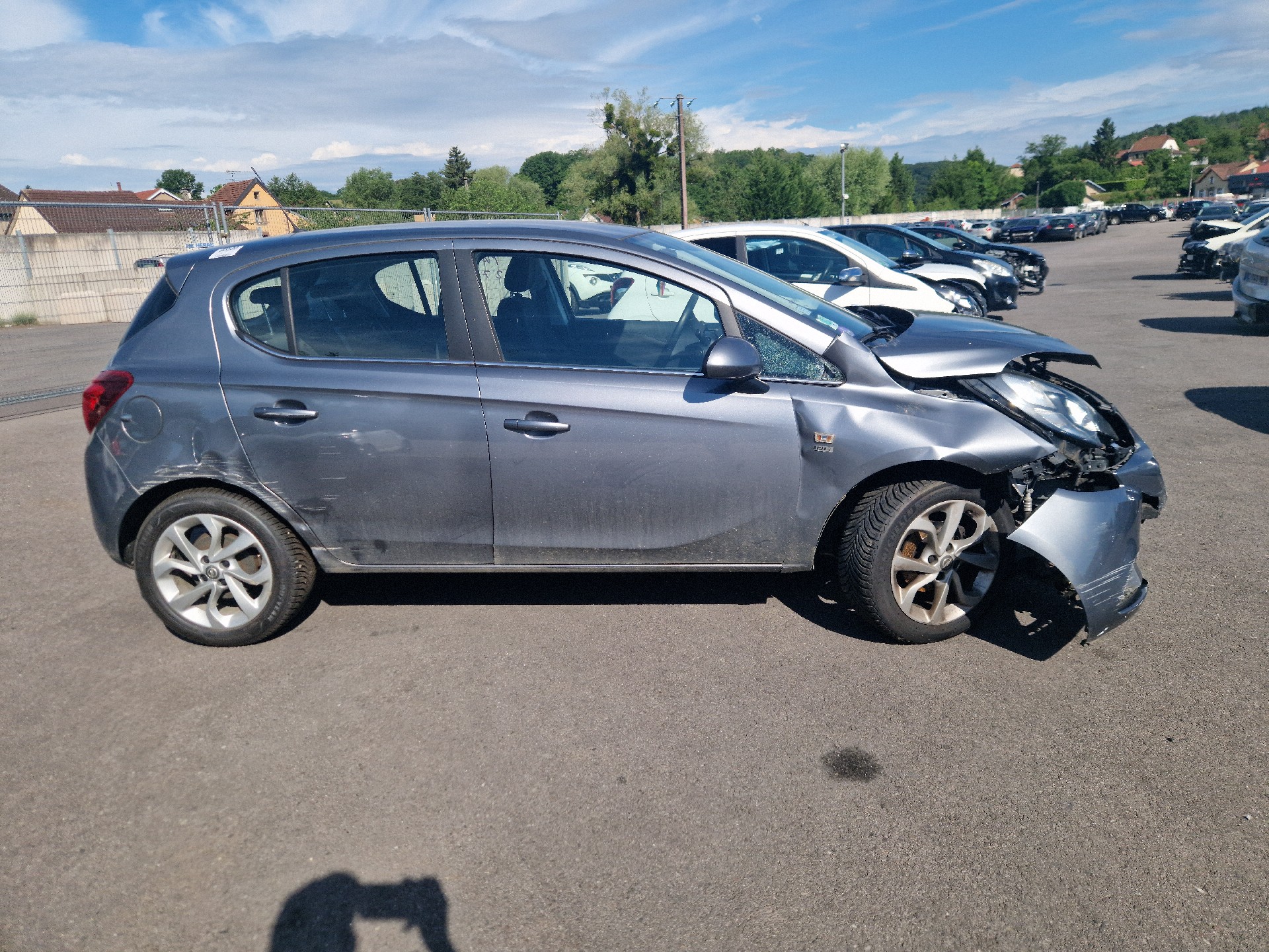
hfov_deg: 73.9
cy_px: 476
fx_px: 843
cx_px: 634
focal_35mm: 23
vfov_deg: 58.9
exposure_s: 1/2000
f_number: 1.8
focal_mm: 5.4
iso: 50
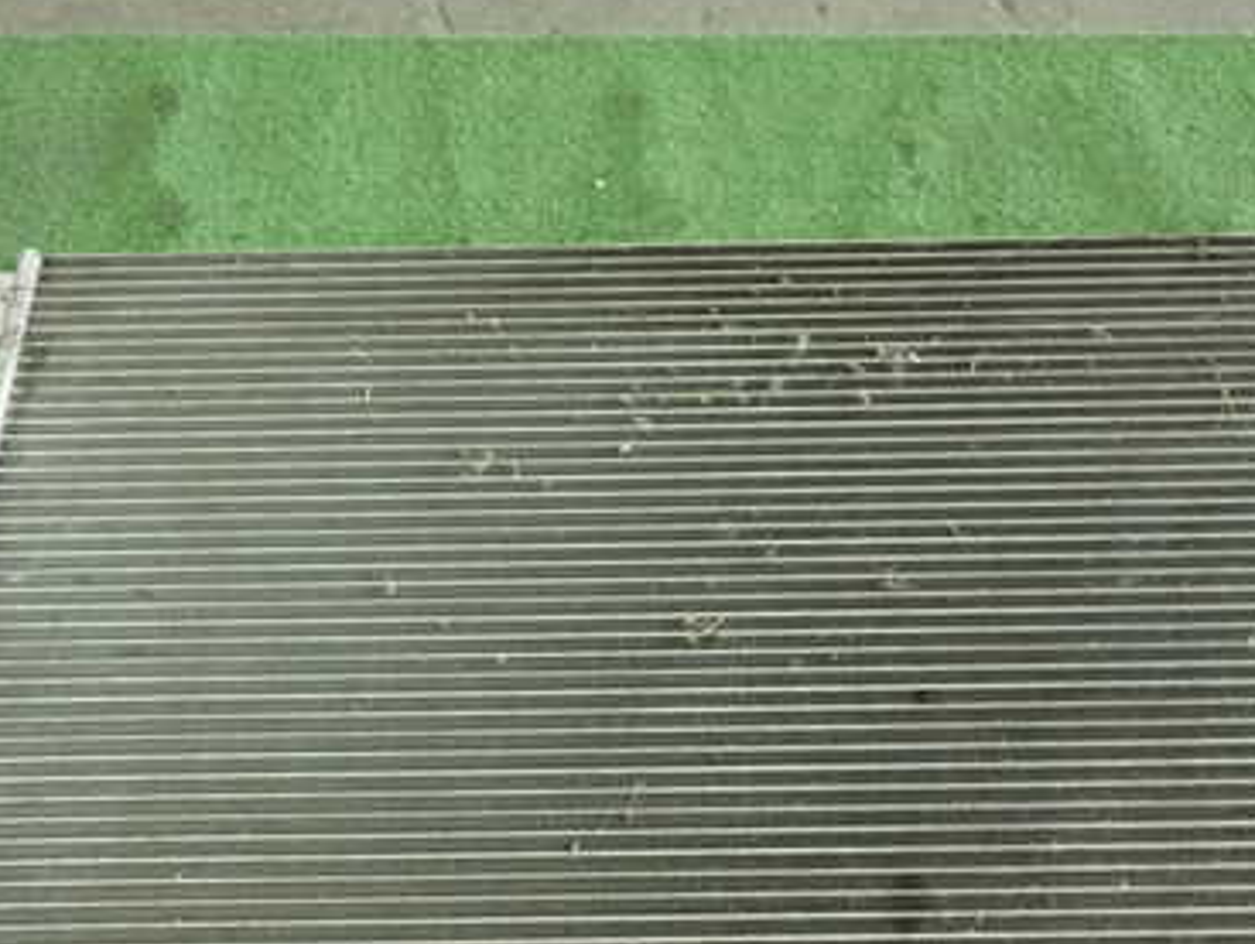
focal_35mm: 49
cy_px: 612
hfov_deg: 38.8
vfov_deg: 29.6
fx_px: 1778
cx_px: 715
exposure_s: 1/30
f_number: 2.3
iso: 400
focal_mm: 5.4
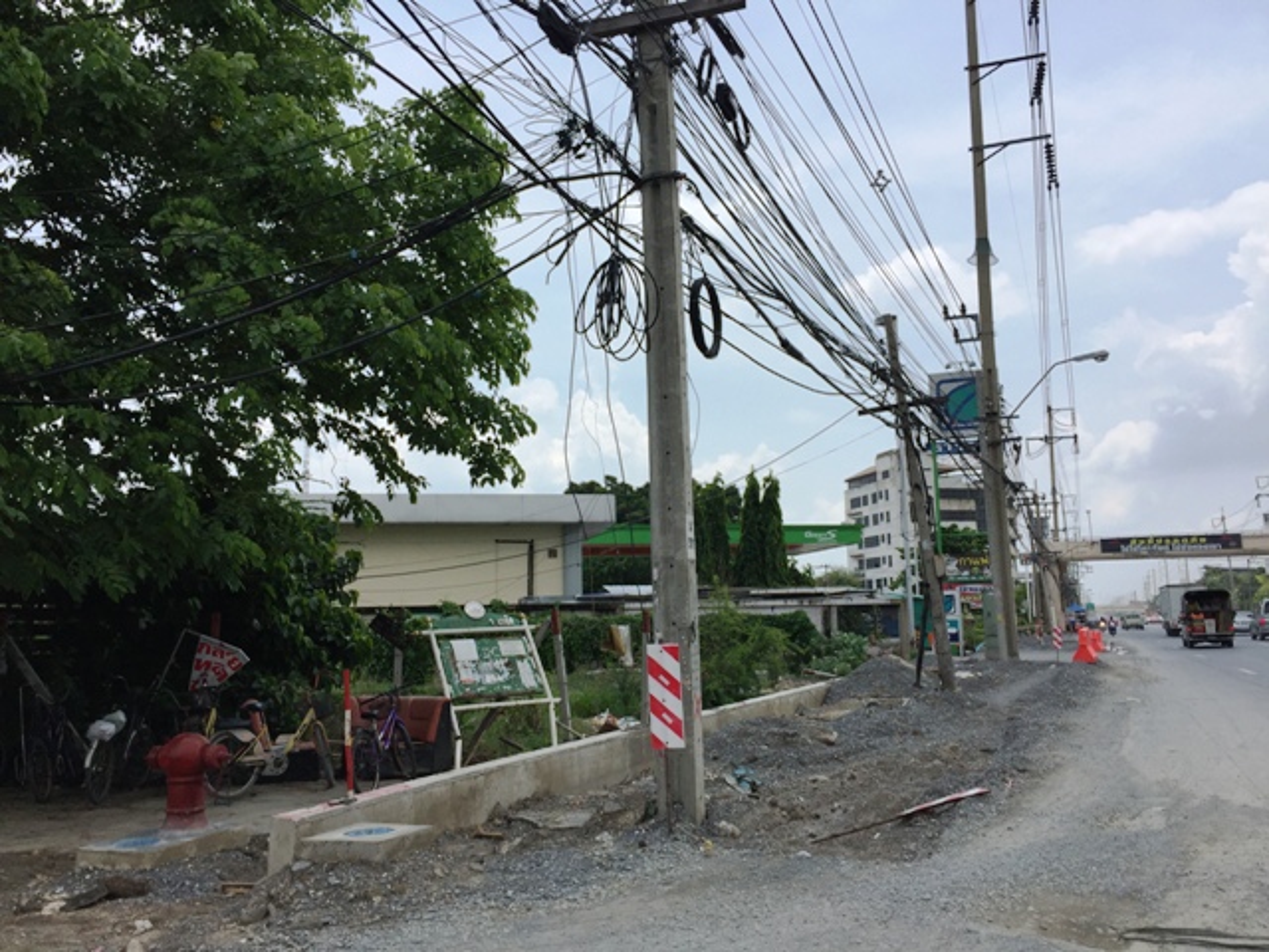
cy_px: 476
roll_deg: +0.0
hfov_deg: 61.7
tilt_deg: +9.1
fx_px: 1063
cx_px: 634
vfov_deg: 48.2
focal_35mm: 29
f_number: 2.2
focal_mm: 4.15
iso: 32
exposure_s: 1/3597
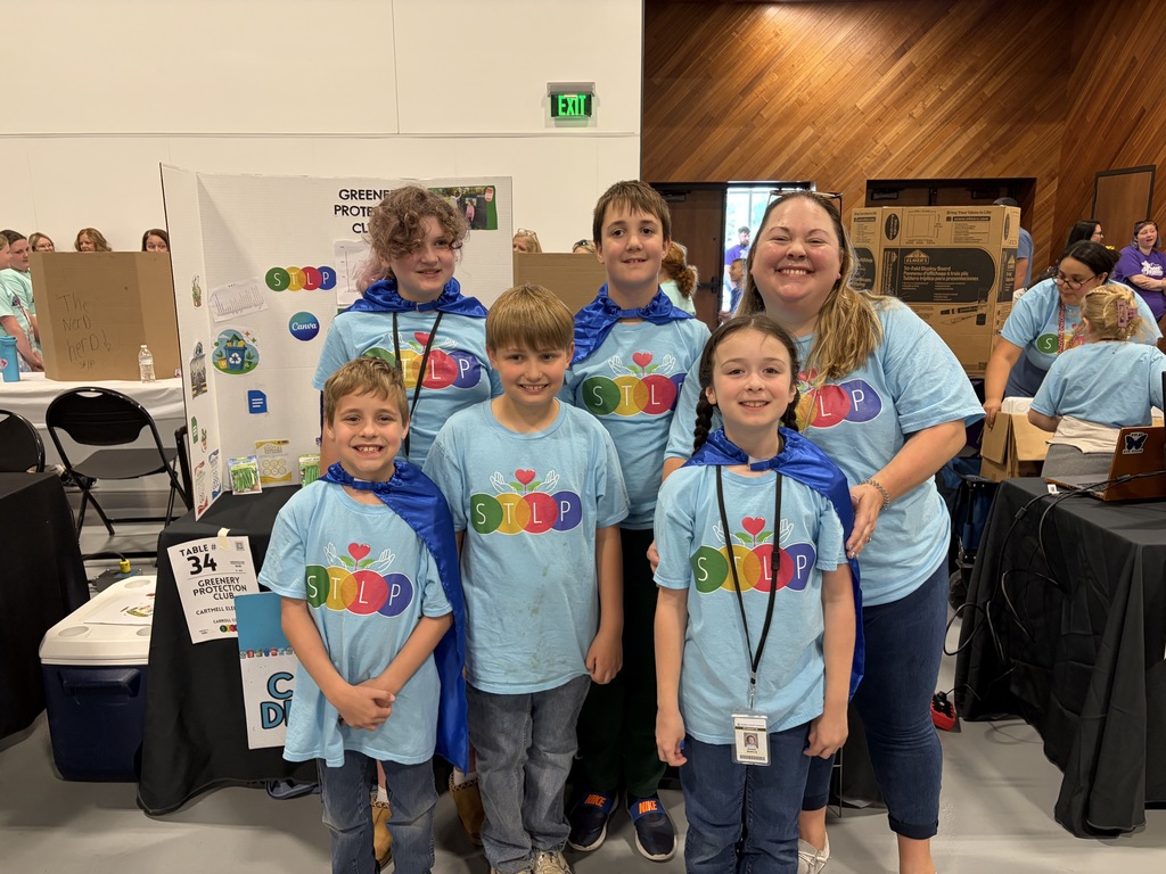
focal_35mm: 26
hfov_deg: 67.3
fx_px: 876
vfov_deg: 53.1
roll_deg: +0.2
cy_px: 437
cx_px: 583
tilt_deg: -11.8
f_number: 1.6
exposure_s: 1/60
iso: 160
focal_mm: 5.96
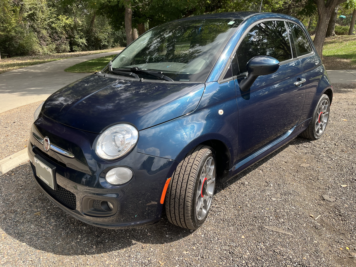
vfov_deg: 53.1
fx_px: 267
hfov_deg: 67.3
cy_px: 134
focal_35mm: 26
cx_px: 178
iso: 50
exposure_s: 1/513
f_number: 1.6
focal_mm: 5.1
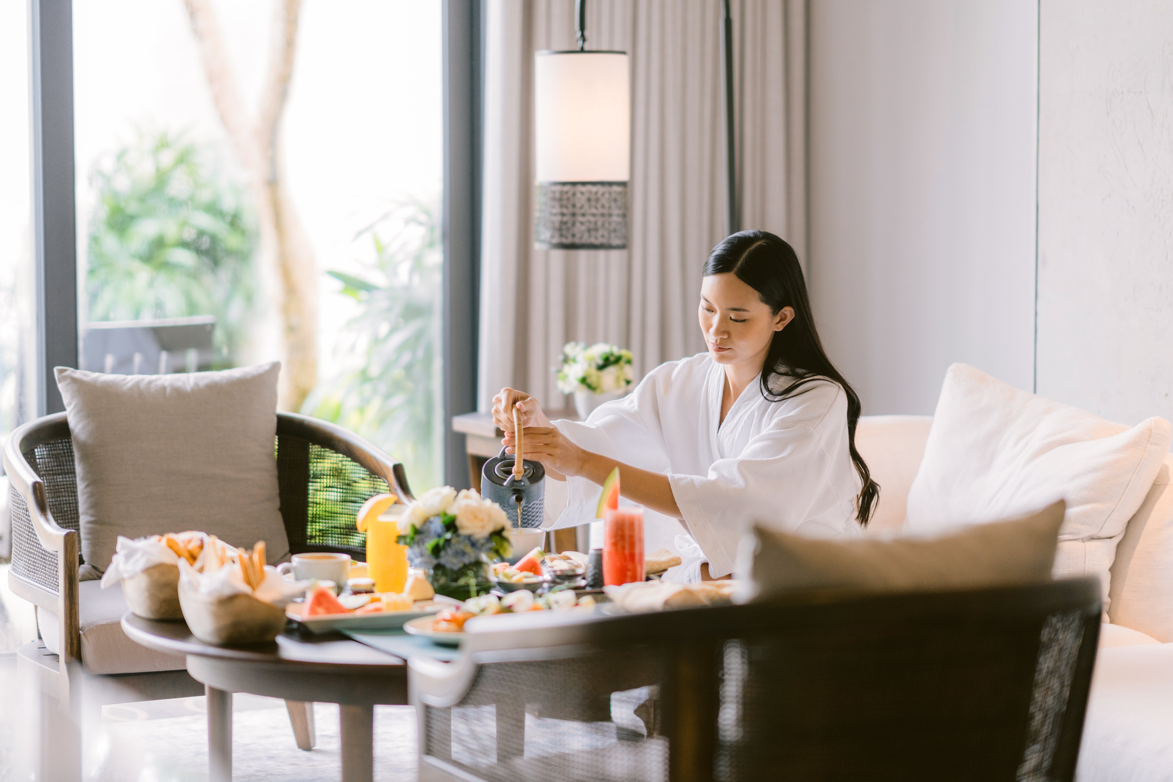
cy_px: 391
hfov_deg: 23.9
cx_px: 586
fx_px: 2769
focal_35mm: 85
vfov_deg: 16.1
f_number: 1.4
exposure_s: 1/500
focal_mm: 85
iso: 500
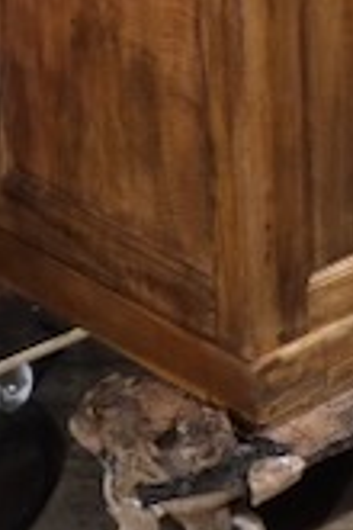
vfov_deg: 15.0
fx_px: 1868
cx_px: 507
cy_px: -251
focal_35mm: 127
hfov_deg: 10.5
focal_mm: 23
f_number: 4
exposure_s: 1/125
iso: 3200
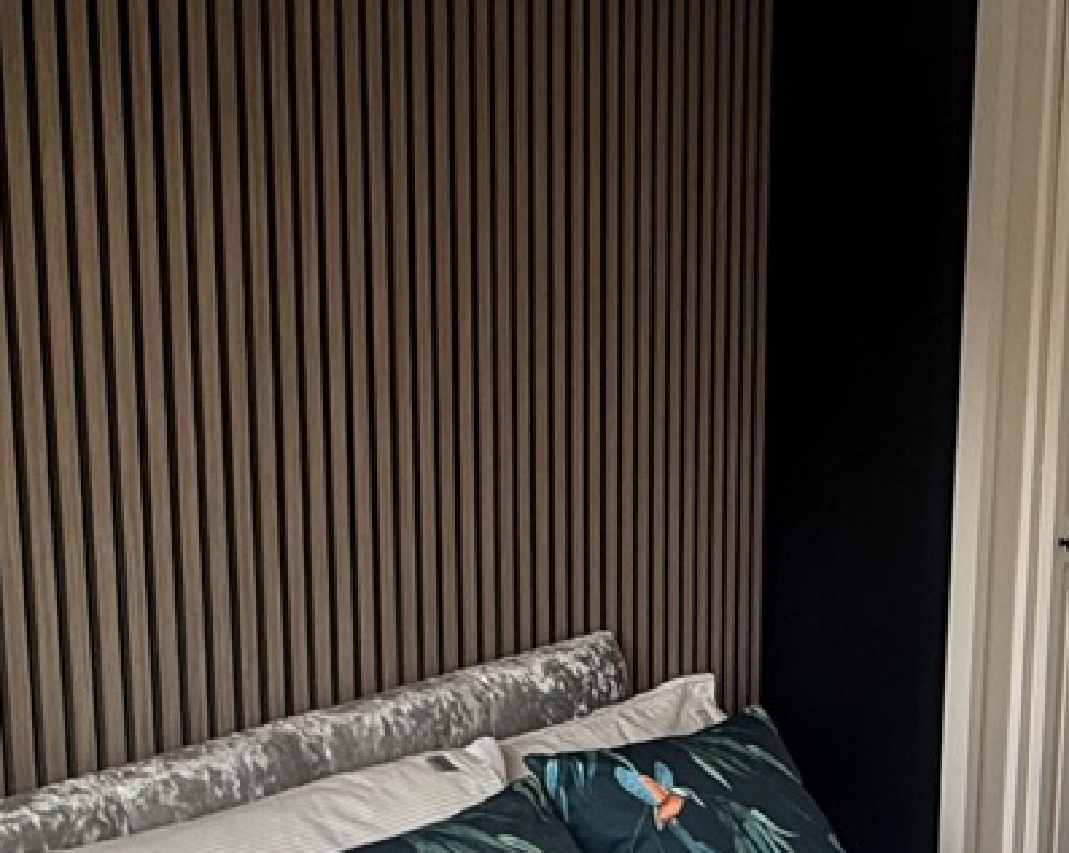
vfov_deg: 24.2
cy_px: 678
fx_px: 1960
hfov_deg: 30.4
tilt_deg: -10.7
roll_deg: -0.4
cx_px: 681
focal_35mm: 62
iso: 125
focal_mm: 2.22
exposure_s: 1/100
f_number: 2.2
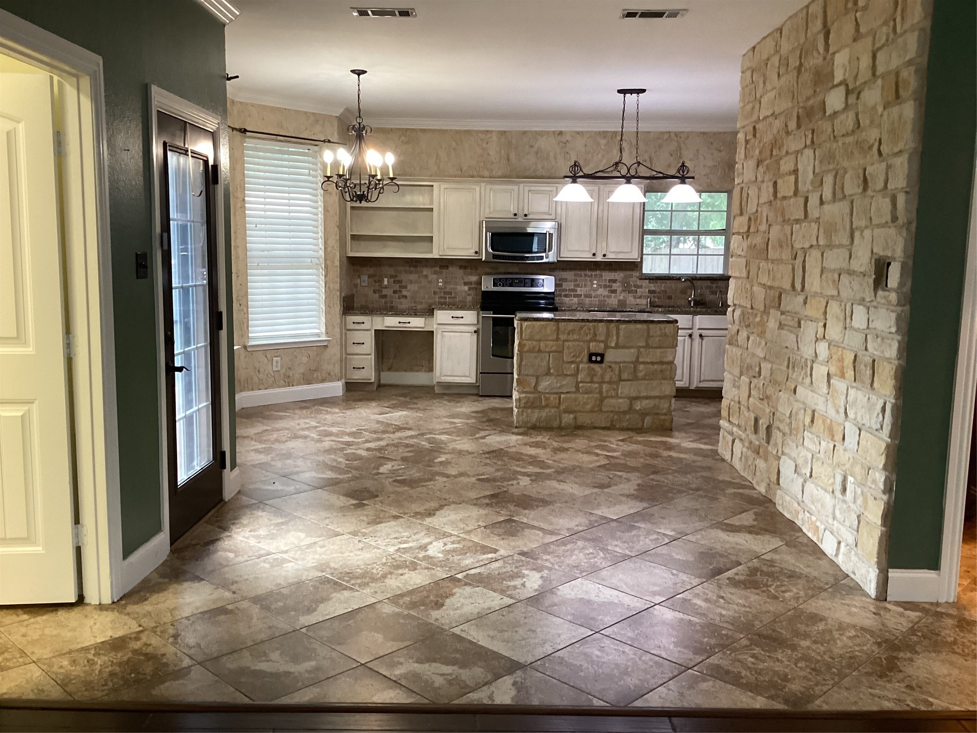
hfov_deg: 58.4
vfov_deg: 45.4
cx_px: 488
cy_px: 366
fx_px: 875
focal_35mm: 31
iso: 250
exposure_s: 1/60
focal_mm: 3.3
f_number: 2.4
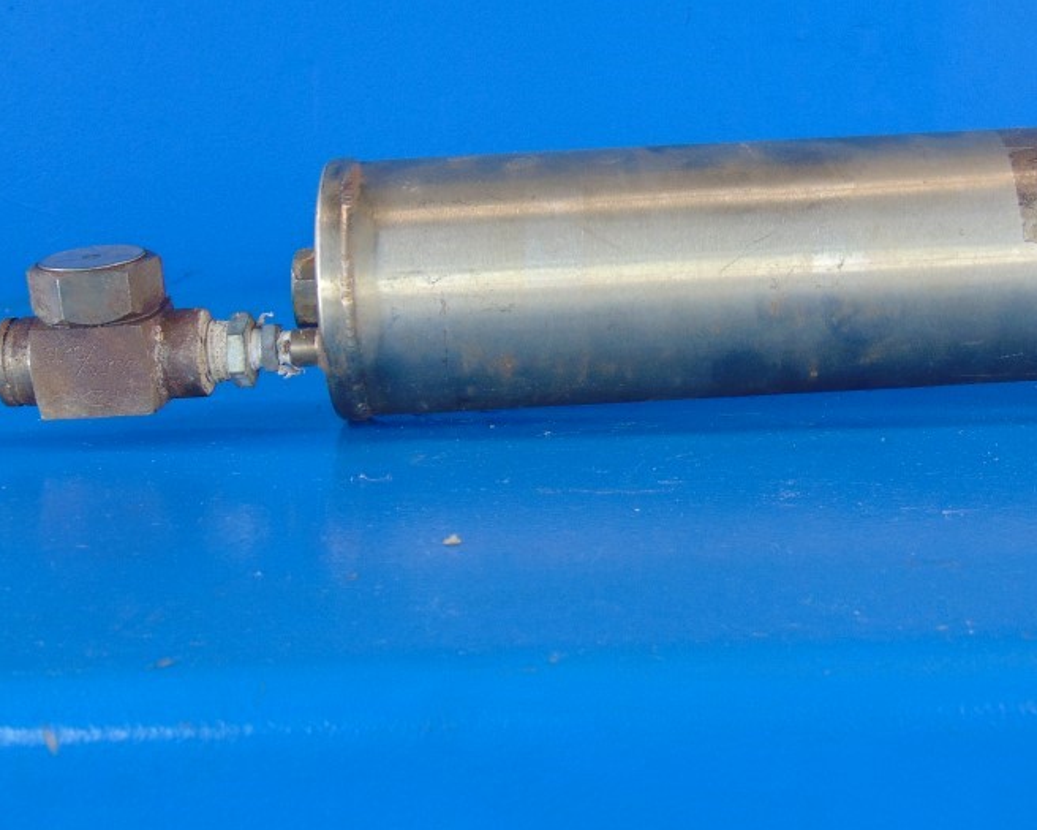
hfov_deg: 29.5
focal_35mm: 64
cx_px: 645
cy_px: 327
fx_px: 1965
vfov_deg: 23.8
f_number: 3.3
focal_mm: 7.6
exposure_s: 1/30
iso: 80
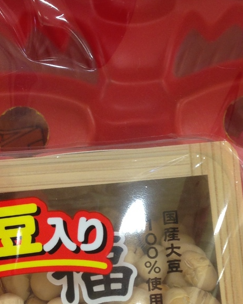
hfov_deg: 20.2
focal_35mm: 76
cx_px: 122
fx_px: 683
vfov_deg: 25.1
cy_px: 158
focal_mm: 4.12
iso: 50
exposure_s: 1/30
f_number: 2.4
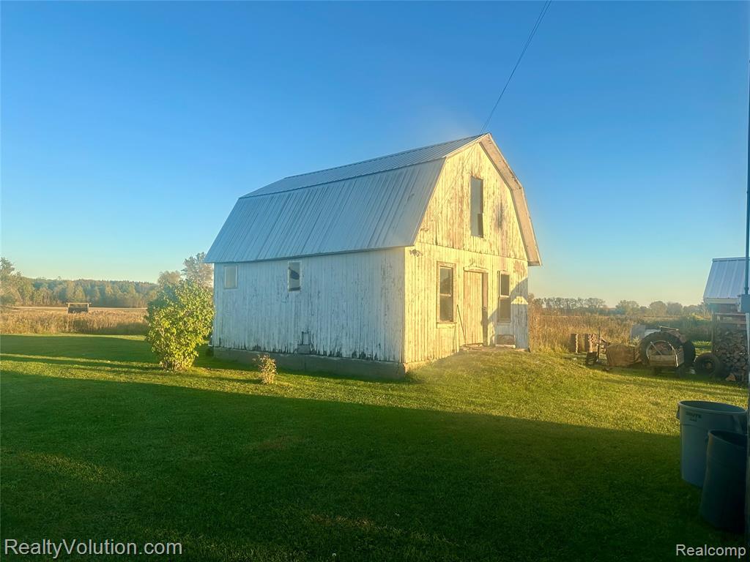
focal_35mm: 24
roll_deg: -1.1
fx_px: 520
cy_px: 281
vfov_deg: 56.8
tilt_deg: +3.1
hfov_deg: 71.6
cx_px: 375
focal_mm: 6.86
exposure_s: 1/1845
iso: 80
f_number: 1.78
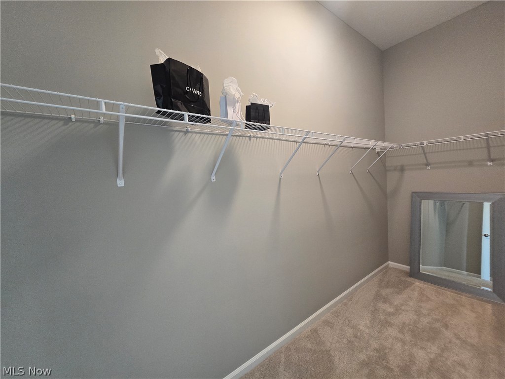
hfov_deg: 106.2
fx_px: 190
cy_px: 190
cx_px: 252
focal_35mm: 13
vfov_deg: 89.9
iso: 250
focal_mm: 2.2
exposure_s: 1/60
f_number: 2.2
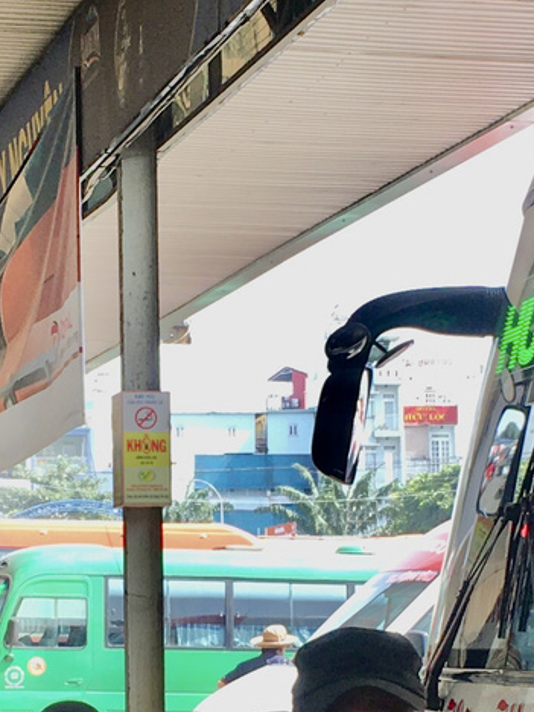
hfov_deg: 11.9
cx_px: 151
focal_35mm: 124
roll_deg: +1.2
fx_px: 2550
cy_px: 552
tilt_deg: +0.0
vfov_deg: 15.8
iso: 25
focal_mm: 4.15
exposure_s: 1/224
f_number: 2.2
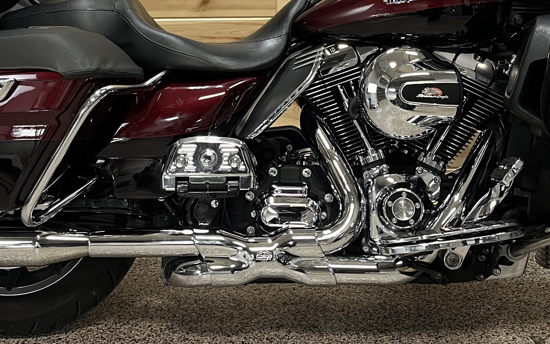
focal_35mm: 62
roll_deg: +1.6
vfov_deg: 20.5
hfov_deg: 33.0
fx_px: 929
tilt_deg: -7.8
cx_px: 275
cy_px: 24
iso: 100
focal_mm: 5.1
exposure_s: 1/60
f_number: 1.6
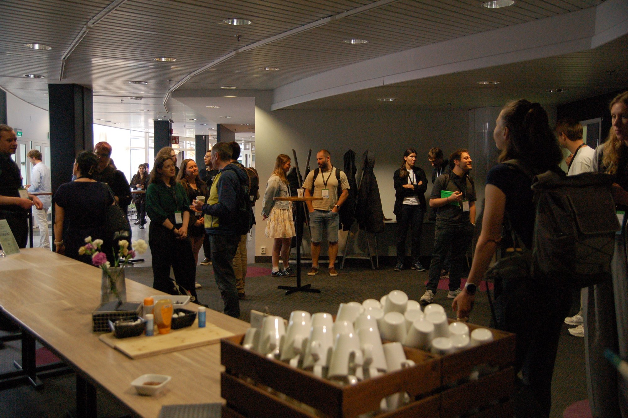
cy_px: 209
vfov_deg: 39.9
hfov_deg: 57.3
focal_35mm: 33
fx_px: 575
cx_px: 314
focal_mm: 22
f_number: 2.8
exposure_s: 1/125
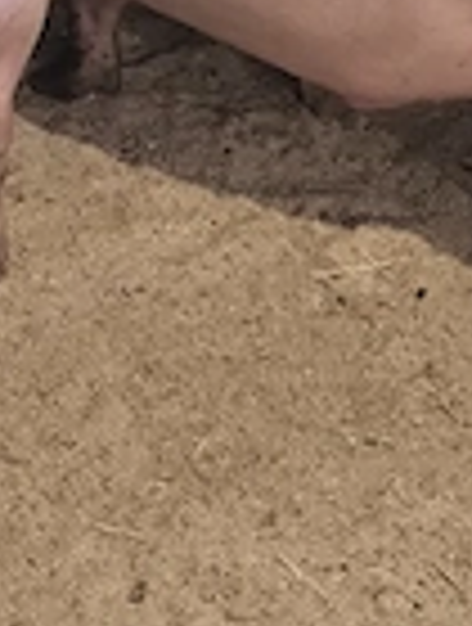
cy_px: -18
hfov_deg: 11.3
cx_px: 202
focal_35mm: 132
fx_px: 2389
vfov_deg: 14.6
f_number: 1.9
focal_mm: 6.92
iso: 1600
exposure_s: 1/25
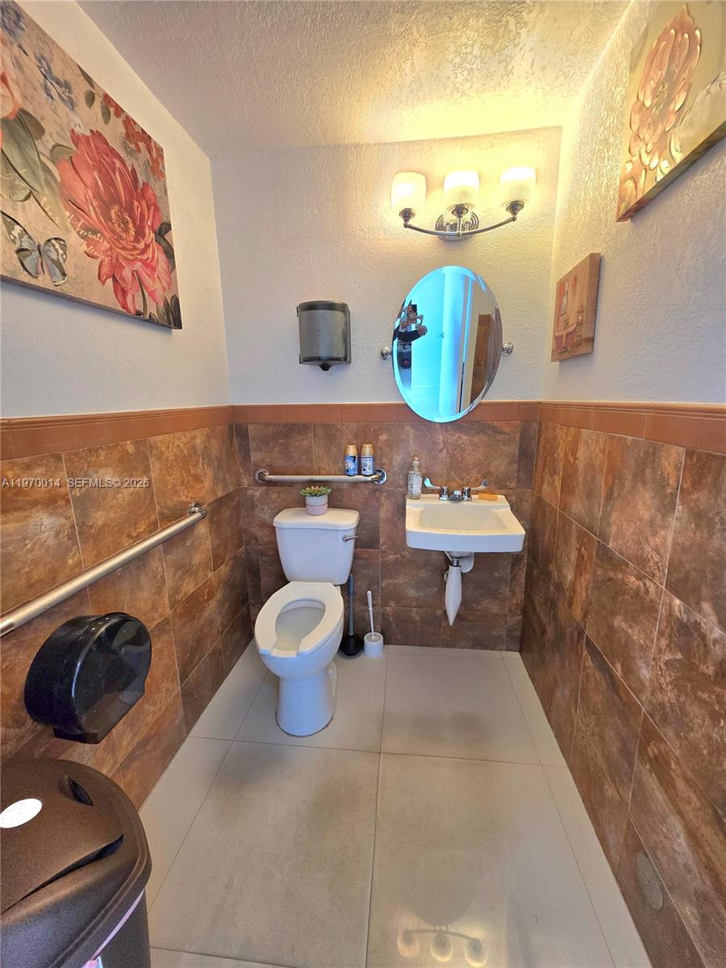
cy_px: 484
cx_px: 363
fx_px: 364
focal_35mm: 13
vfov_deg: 106.2
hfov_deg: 89.9
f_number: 1.9
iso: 64
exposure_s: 1/120
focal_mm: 2.2
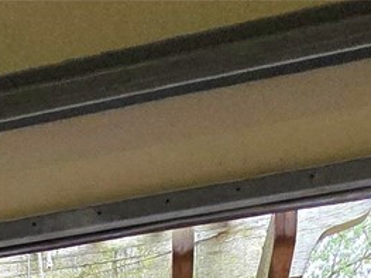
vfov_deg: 11.1
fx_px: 846
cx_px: -130
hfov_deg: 21.9
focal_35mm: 79
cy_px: 845
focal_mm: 2.2
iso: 100
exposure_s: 1/120
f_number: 2.2
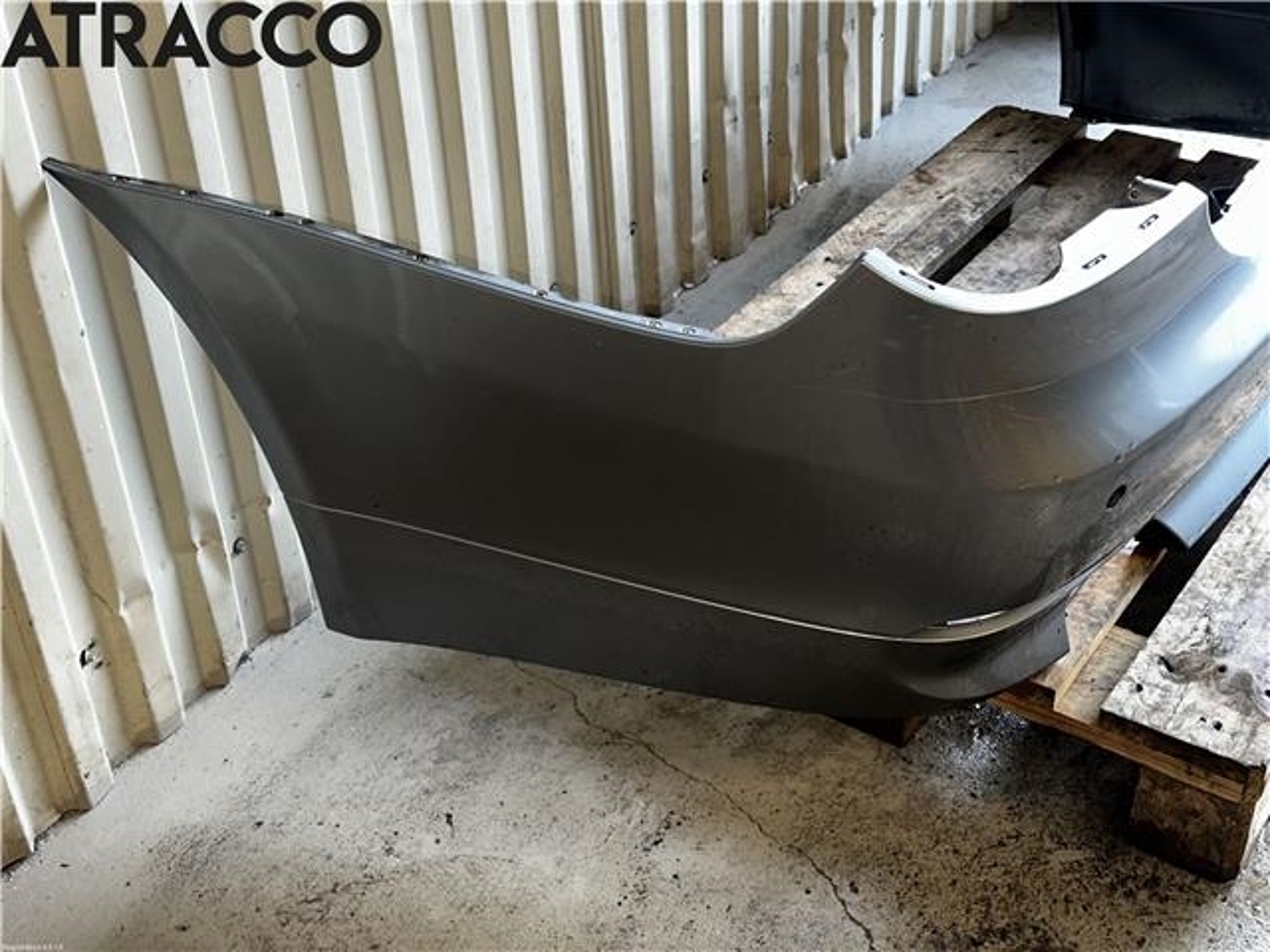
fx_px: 1761
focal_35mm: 48
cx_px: 635
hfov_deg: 39.7
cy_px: 476
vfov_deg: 30.3
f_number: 1.78
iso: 40
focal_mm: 6.86
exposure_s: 1/20
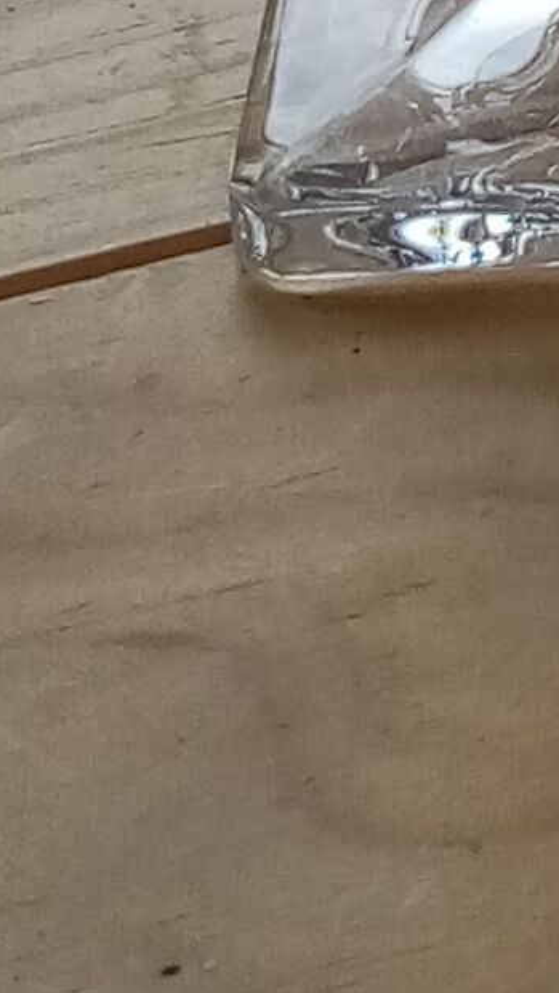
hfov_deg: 6.1
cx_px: 1430
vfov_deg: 10.4
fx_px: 5004
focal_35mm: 190
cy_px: -1052
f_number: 1.8
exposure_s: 1/215
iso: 100
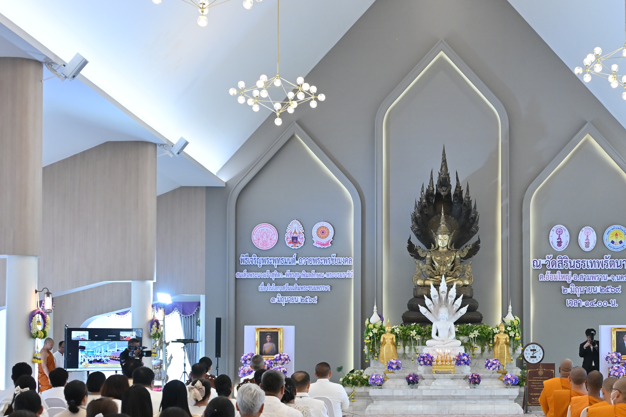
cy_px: 306
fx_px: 1006
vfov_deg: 23.2
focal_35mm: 58
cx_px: 452
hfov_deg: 34.0
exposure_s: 1/160
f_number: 4
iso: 1600
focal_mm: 34.5
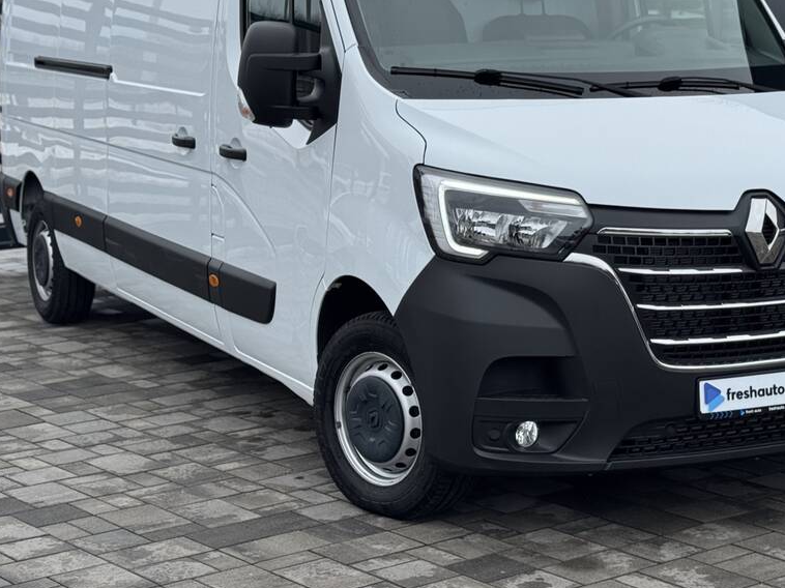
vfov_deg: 19.3
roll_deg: +0.0
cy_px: 181
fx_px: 1723
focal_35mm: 76
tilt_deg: -6.6
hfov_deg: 25.6
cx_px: 483
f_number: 1.78
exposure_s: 1/1923
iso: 64
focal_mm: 6.76
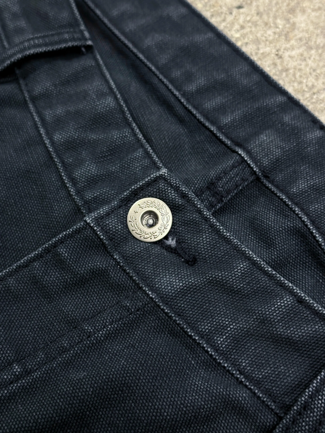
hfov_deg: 30.3
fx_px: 601
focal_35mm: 48
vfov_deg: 39.7
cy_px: 216
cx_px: 162
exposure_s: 1/50
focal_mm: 6.86
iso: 250
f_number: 1.78
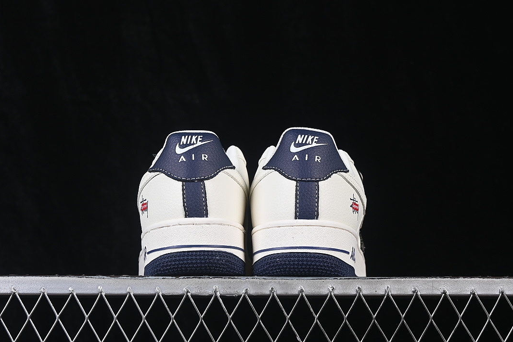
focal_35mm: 76
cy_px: 169
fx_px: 1083
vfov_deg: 18.0
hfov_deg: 26.6
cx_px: 255
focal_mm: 50
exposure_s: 1/80
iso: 160
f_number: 8
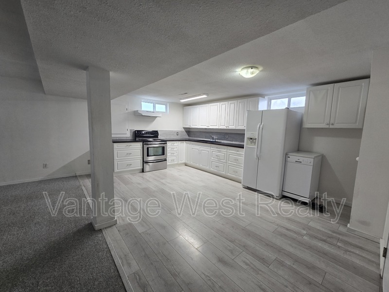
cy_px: 146
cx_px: 194
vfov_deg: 89.9
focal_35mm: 13
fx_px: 146
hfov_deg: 106.2
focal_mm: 2.2
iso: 100
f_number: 2.2
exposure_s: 1/60
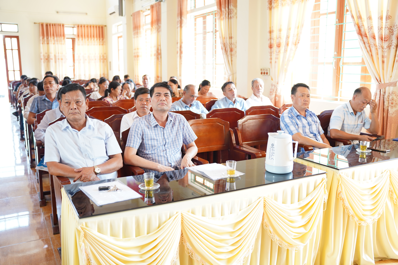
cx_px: 199
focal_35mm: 33
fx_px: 365
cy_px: 132
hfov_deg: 57.2
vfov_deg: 40.0
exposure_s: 1/40
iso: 320
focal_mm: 33
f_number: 2.8
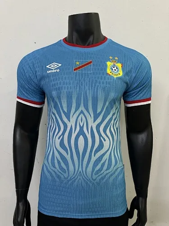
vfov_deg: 71.6
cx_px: 84
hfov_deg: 56.8
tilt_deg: -11.1
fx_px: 156
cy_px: 113
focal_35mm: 24
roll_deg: +0.1
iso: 250
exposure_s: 1/50
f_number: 1.78
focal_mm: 6.86
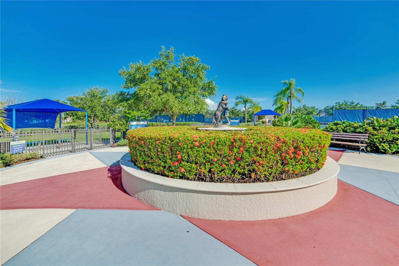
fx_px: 155
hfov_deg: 104.2
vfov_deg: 81.2
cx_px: 200
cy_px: 133
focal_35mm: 14
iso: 100
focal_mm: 14
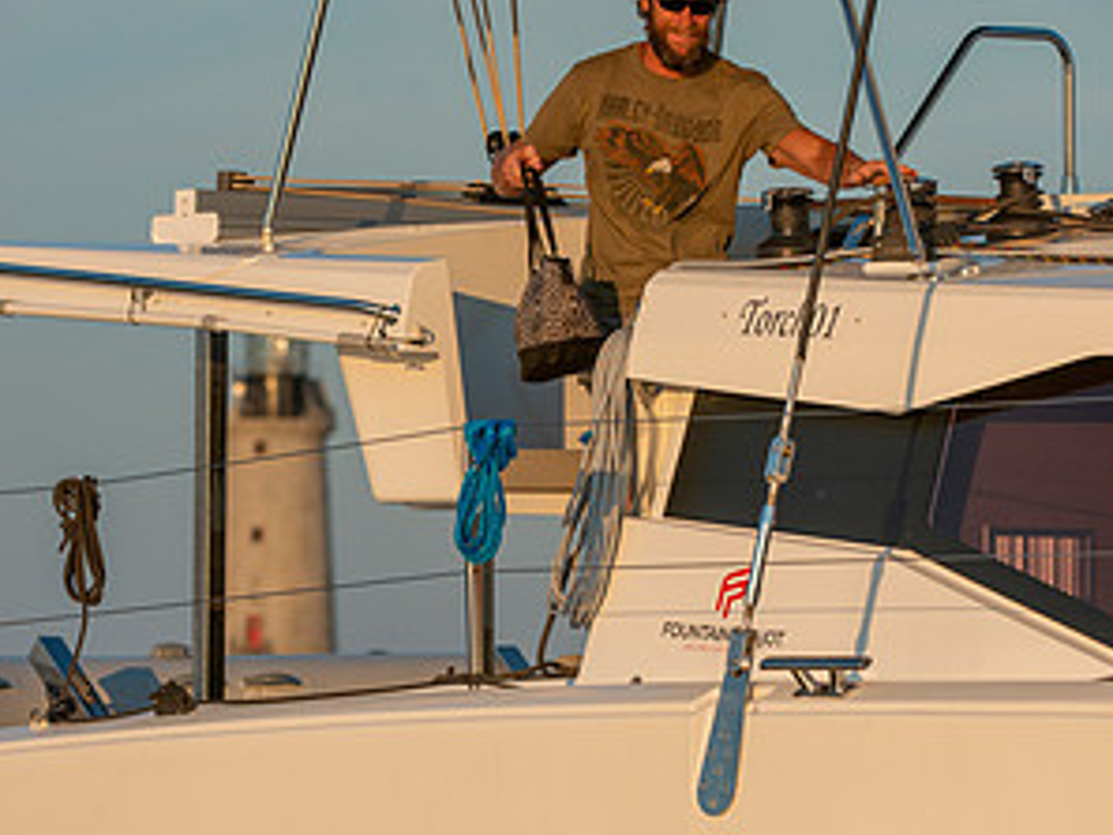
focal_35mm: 291
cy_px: 599
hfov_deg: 6.8
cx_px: 558
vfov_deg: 5.1
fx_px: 9360
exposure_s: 1/1000
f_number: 8
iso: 400
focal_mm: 200
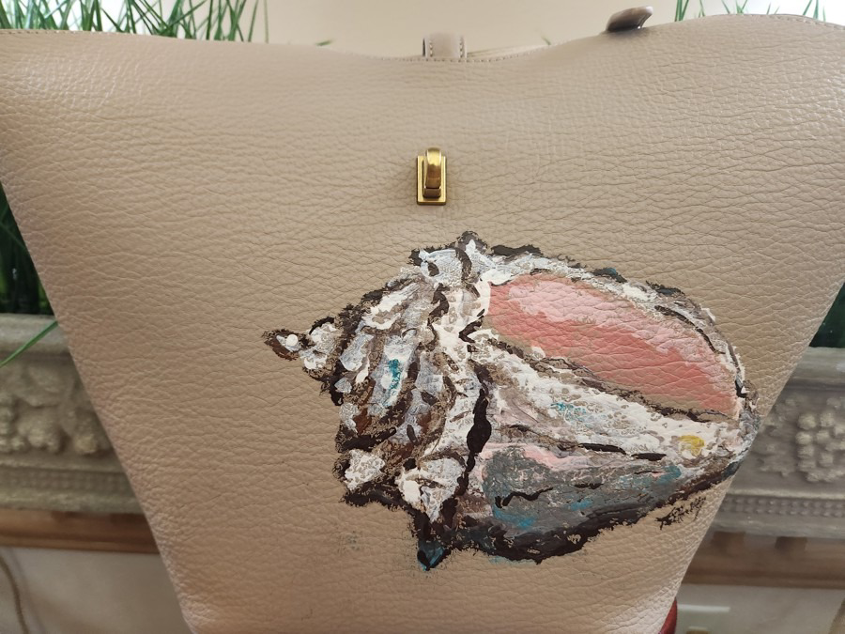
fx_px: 561
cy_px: 317
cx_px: 422
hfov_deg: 73.9
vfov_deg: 58.9
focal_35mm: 23
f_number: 1.8
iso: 640
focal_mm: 5.4
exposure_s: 1/60
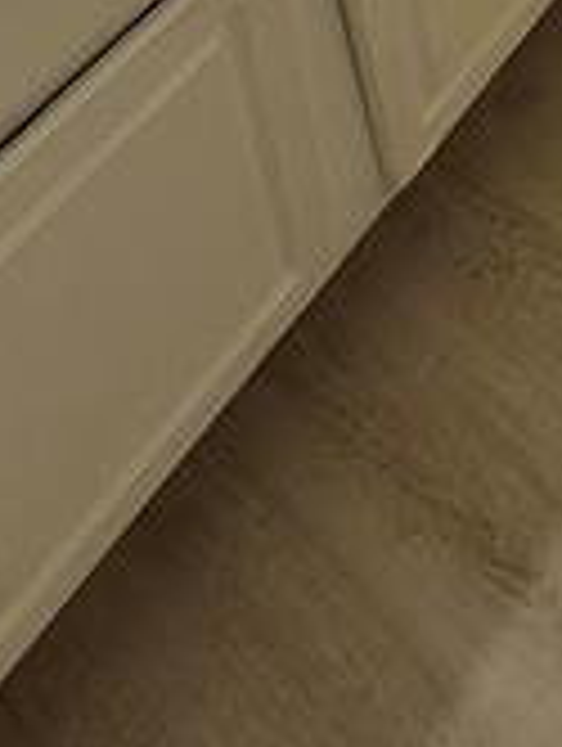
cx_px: 634
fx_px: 1295
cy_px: -760
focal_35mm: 60
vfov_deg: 18.9
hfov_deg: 22.9
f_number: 2.2
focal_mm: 1.74
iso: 64
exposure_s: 1/120
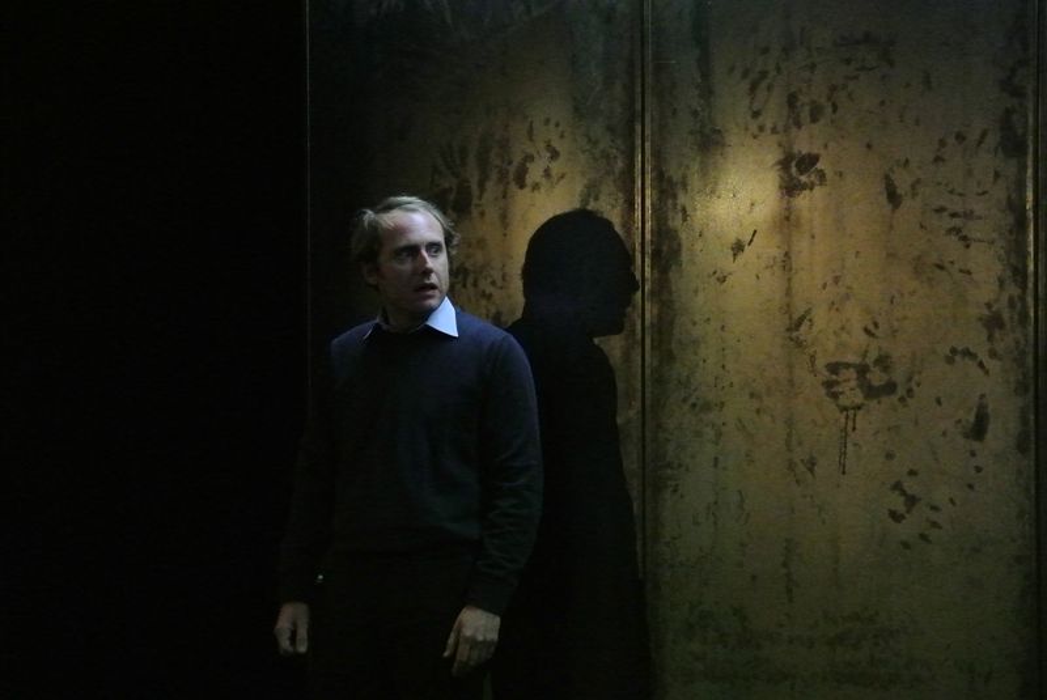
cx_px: 524
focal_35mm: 172
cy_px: 350
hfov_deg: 11.9
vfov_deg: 8.0
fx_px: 5007
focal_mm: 64
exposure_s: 1/80
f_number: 4.5
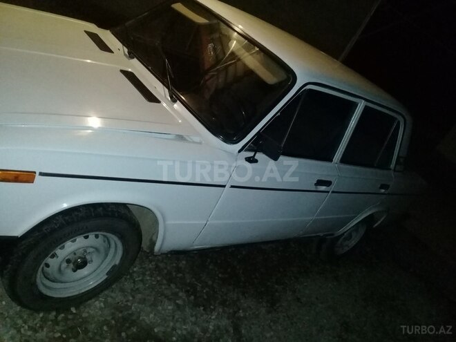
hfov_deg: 58.4
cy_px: 171
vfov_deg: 45.4
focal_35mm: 31
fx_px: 408
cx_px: 228
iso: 640
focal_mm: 3.3
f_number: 2.2
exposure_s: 1/25
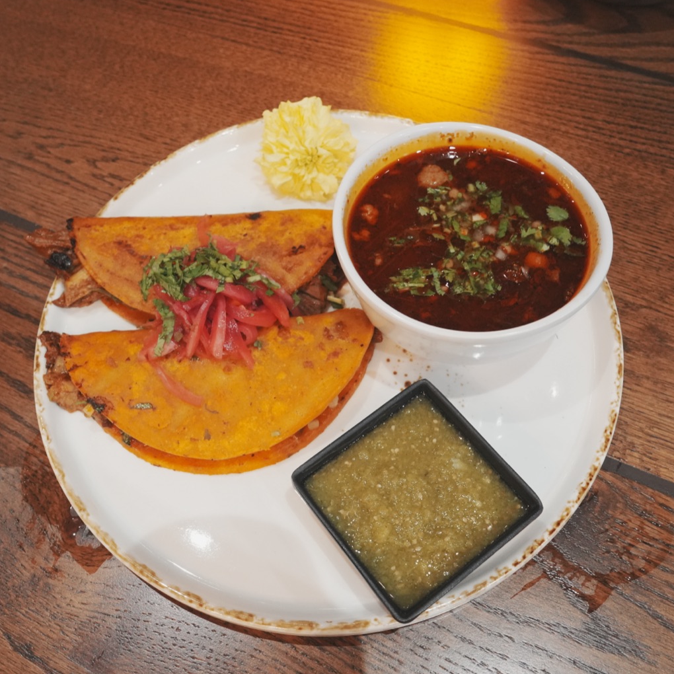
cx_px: 296
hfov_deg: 51.0
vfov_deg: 51.1
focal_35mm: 32
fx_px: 705
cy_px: 332
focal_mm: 24
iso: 5000
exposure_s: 1/30
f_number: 9
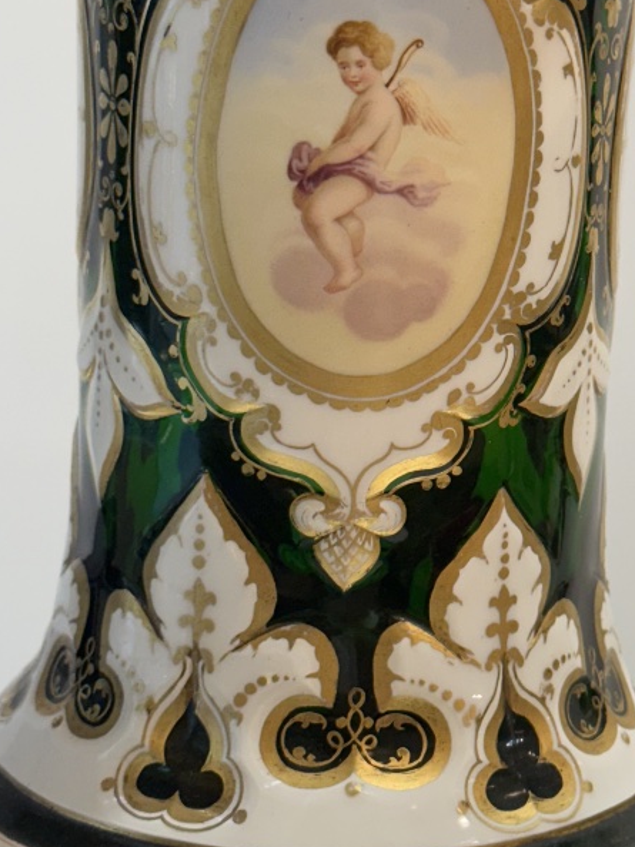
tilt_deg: -10.4
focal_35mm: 97
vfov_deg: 20.2
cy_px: 341
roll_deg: -2.6
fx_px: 2374
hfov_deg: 15.1
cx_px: 524
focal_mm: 6.86
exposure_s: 1/100
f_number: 1.78
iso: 125
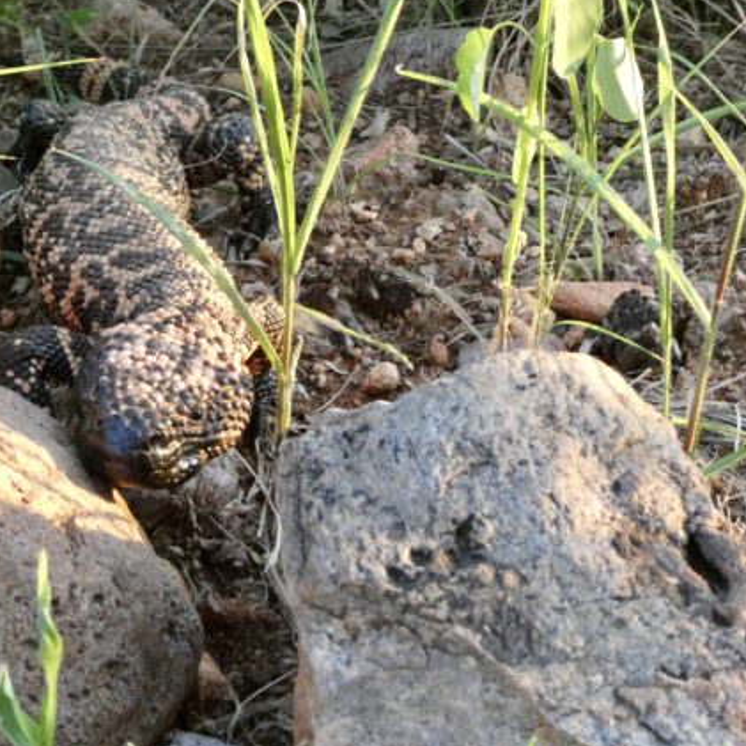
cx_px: 237
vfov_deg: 12.1
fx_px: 3511
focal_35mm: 144
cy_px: 329
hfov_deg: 12.1
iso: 1000
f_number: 5
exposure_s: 1/80
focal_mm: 17.5
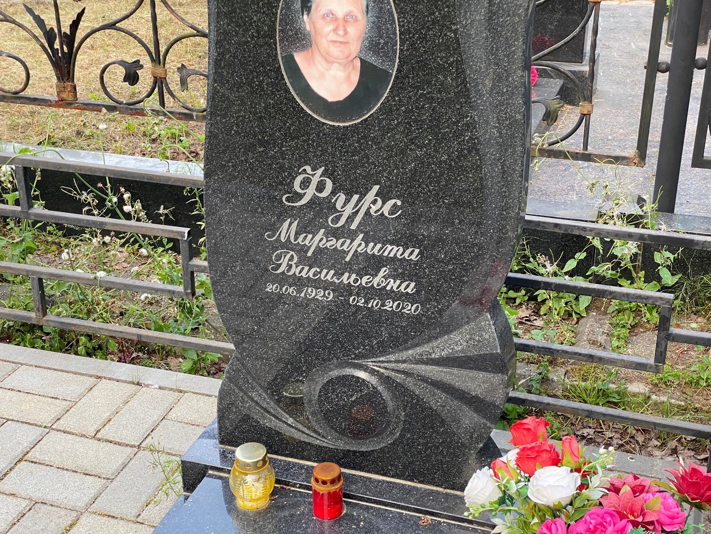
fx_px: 1068
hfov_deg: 36.8
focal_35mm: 52
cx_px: 356
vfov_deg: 28.0
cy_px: 267
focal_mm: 6
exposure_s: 1/121
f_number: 2
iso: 125
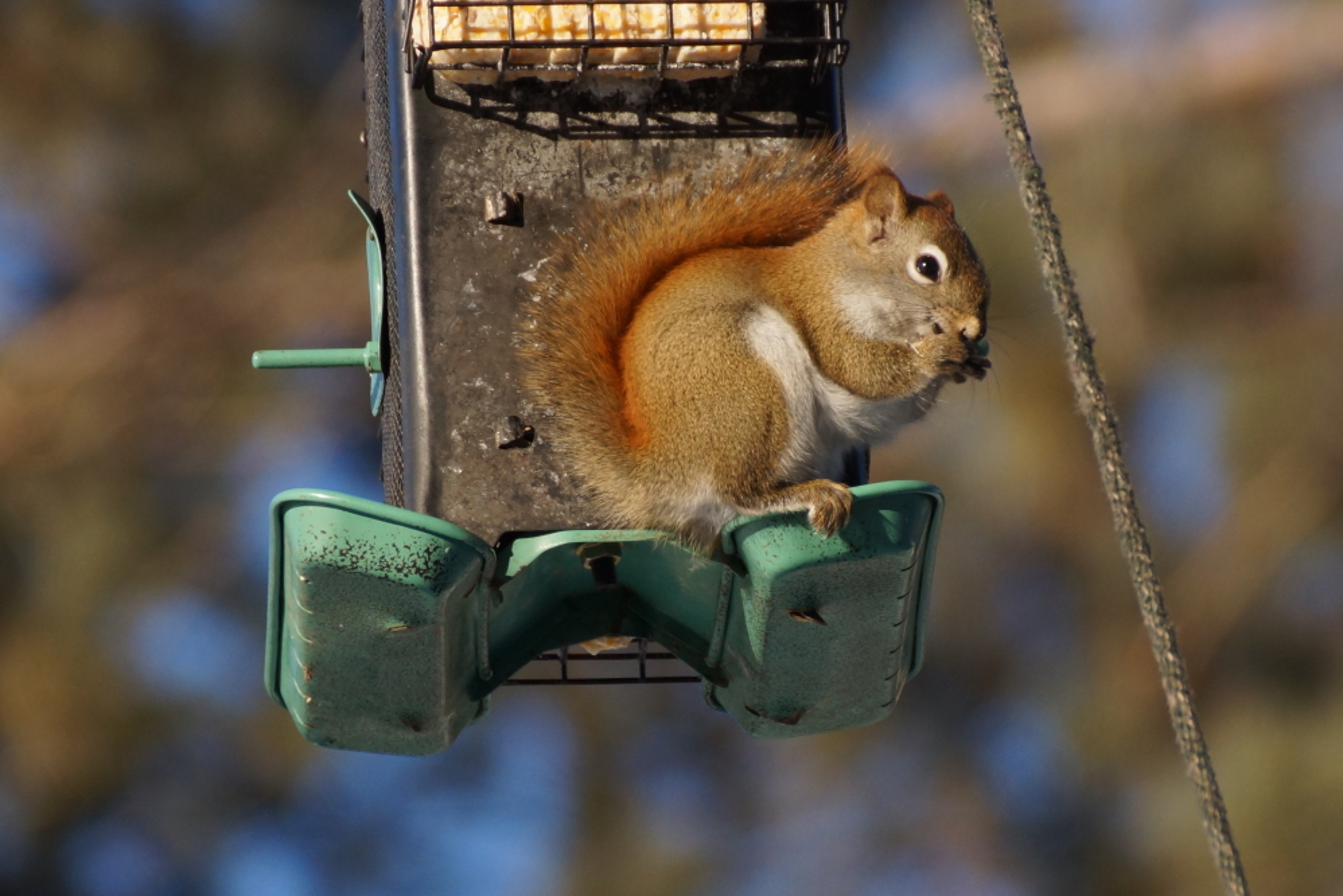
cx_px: 672
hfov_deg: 5.5
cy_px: 448
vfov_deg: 3.7
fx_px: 13993
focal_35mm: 375
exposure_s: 1/400
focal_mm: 250
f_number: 6.3
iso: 320
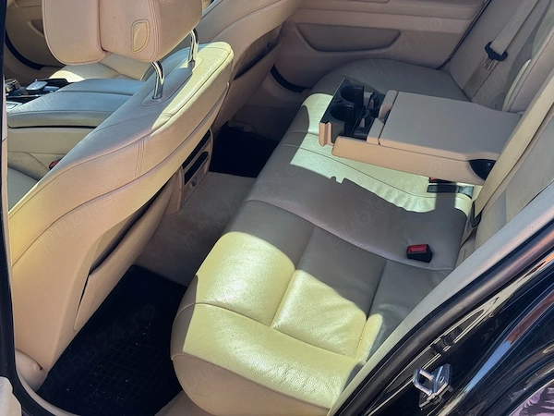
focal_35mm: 48
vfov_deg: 30.3
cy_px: 208
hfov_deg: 39.7
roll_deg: +4.9
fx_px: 768
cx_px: 277
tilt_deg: -34.8
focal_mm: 6.76
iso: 64
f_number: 1.78
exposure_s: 1/739
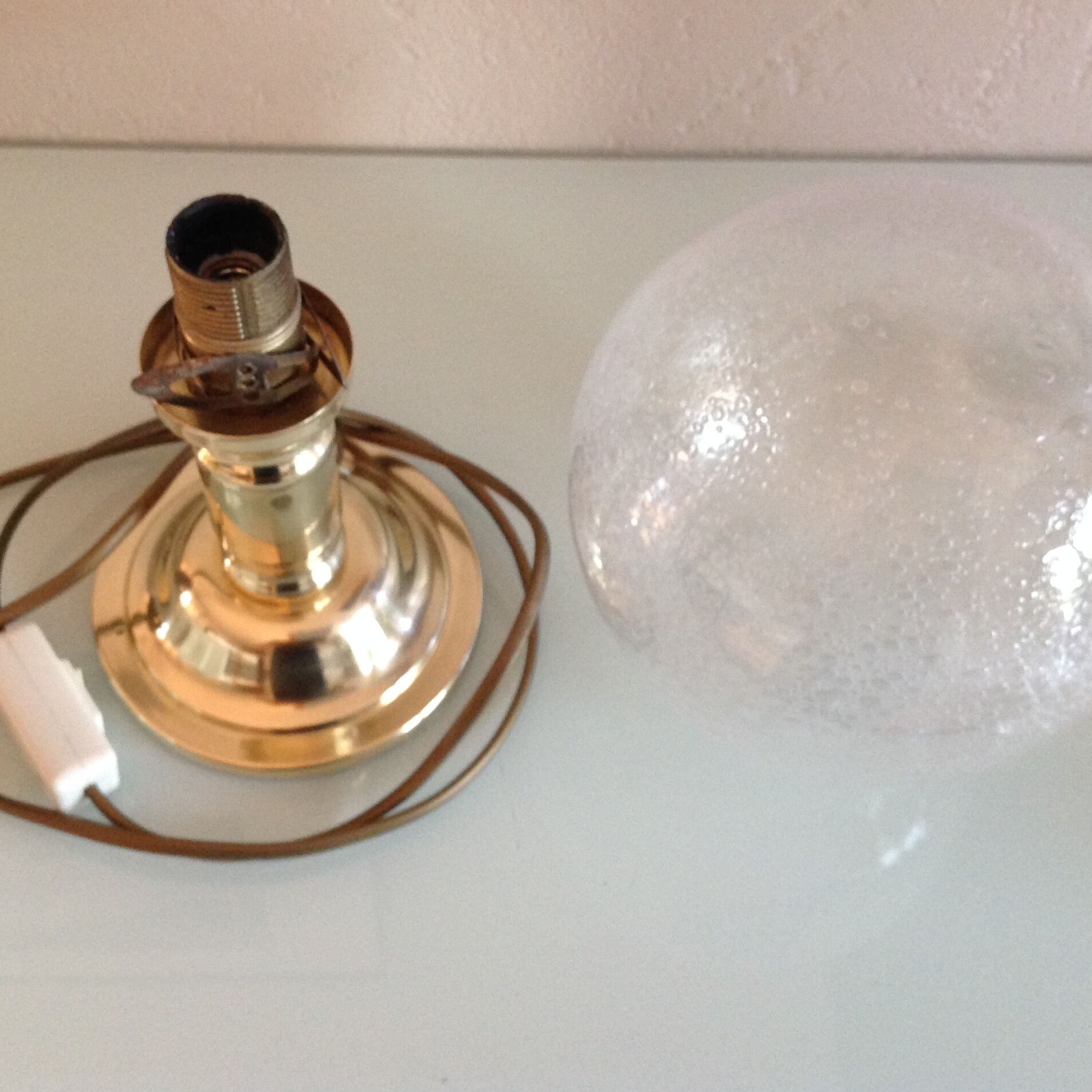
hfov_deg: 40.0
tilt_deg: -59.0
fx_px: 1499
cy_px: 541
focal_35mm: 42
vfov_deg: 40.0
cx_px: 500
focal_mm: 4.28
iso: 250
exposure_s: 1/17
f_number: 2.4
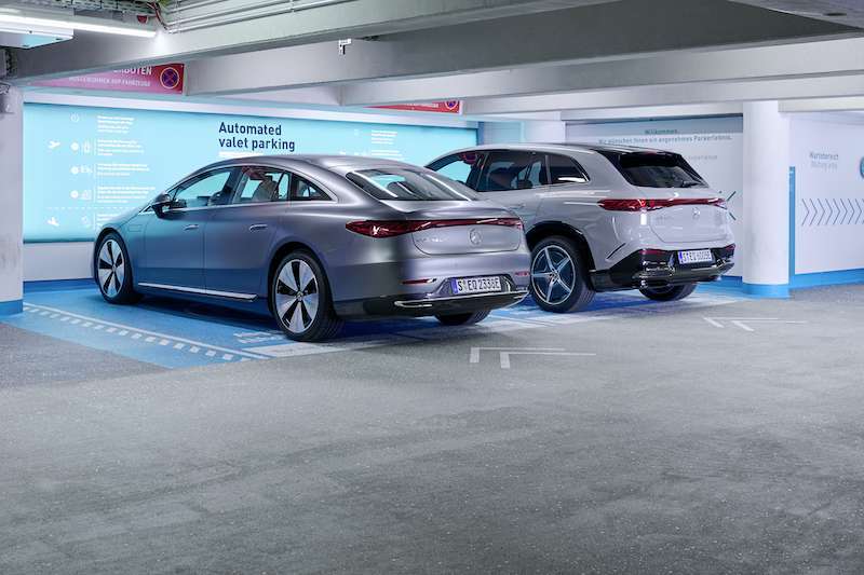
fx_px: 840
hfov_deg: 54.4
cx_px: 432
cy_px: 288
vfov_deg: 37.8
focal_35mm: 35
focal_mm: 35
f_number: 7.1
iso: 250
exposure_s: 1/10
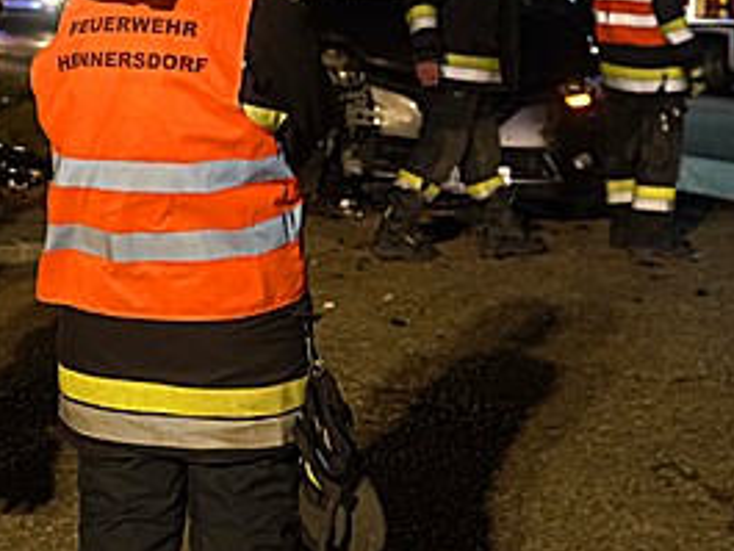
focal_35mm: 76
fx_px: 1612
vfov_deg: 19.2
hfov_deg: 25.5
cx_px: 222
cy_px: 87
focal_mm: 34
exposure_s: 1/320
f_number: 4
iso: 4000
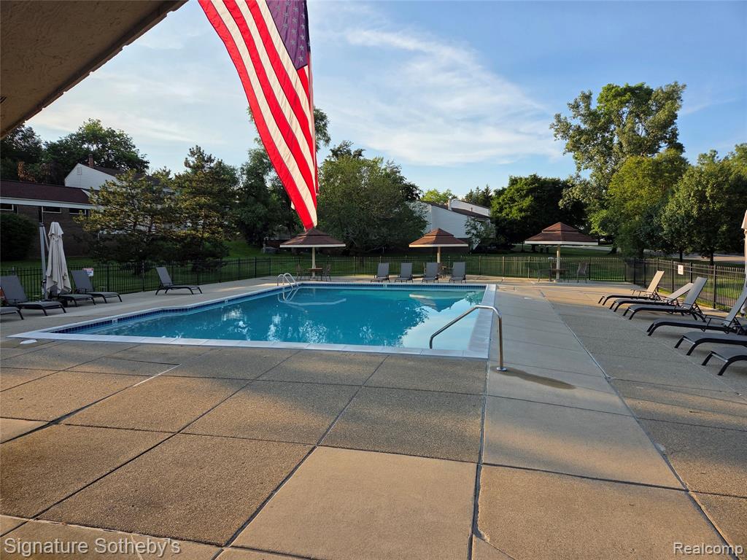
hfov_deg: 73.9
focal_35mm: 23
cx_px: 374
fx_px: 496
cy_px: 280
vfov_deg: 58.9
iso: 80
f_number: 1.8
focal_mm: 5.4
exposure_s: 1/3001
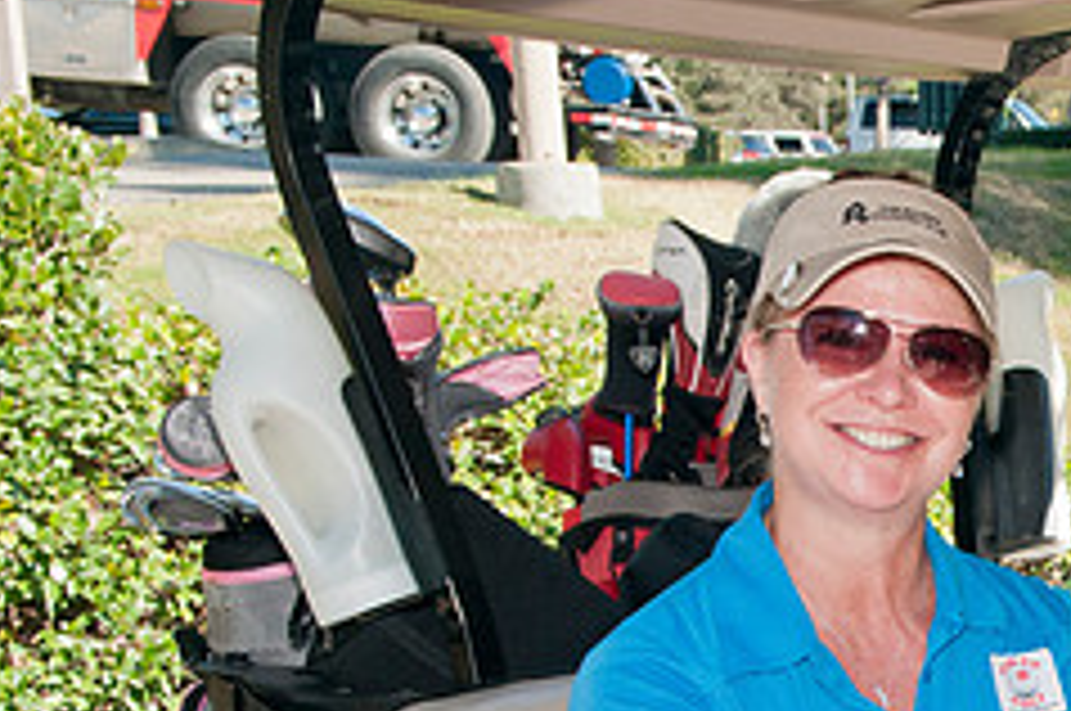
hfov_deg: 22.3
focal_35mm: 84
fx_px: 2496
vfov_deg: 15.9
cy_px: 722
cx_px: 1296
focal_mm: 23
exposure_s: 1/160
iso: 400
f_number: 8
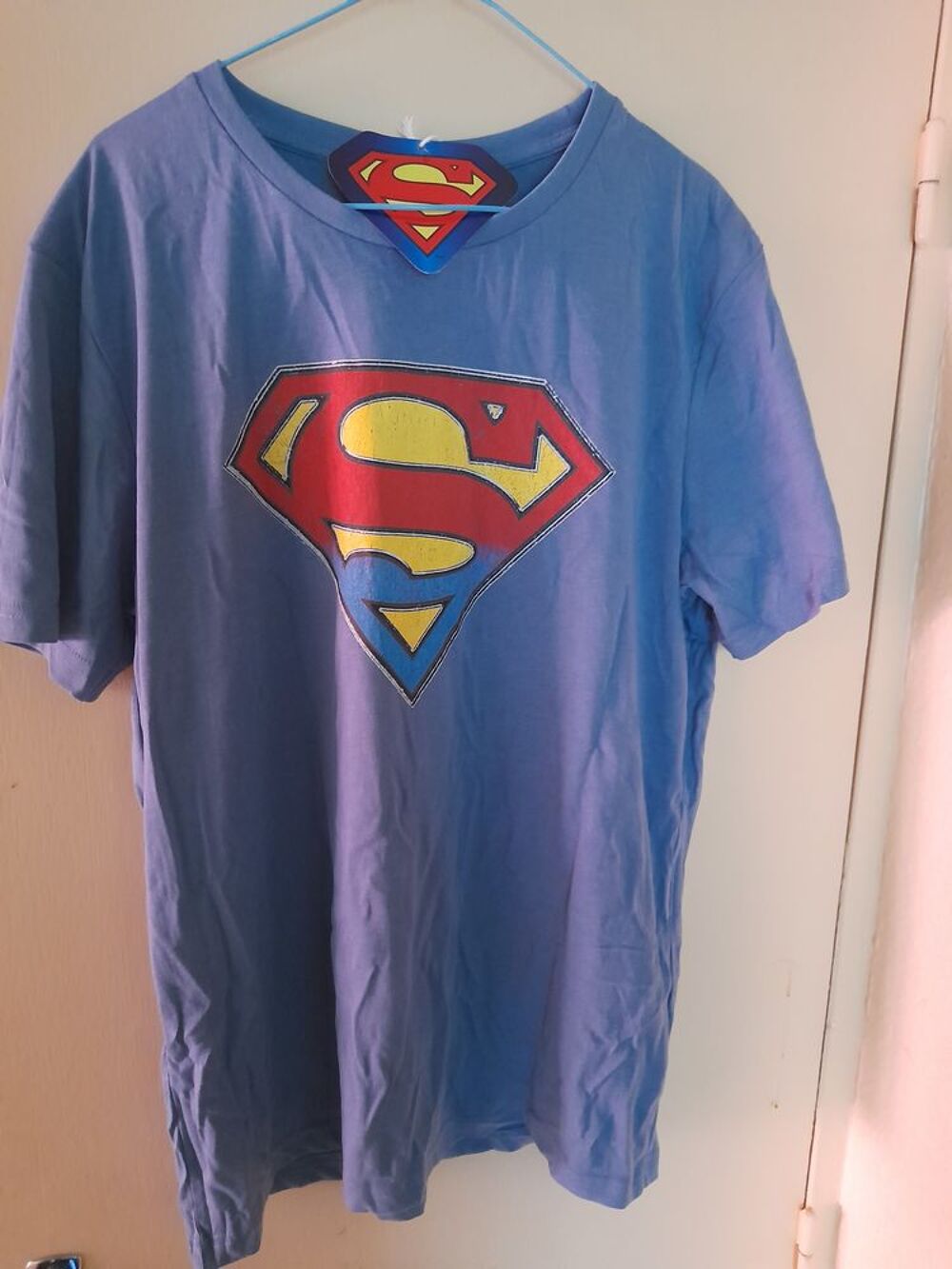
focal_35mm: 25
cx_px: 476
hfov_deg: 54.9
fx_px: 917
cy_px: 634
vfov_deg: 69.4
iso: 800
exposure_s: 1/20
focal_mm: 4.6
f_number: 2
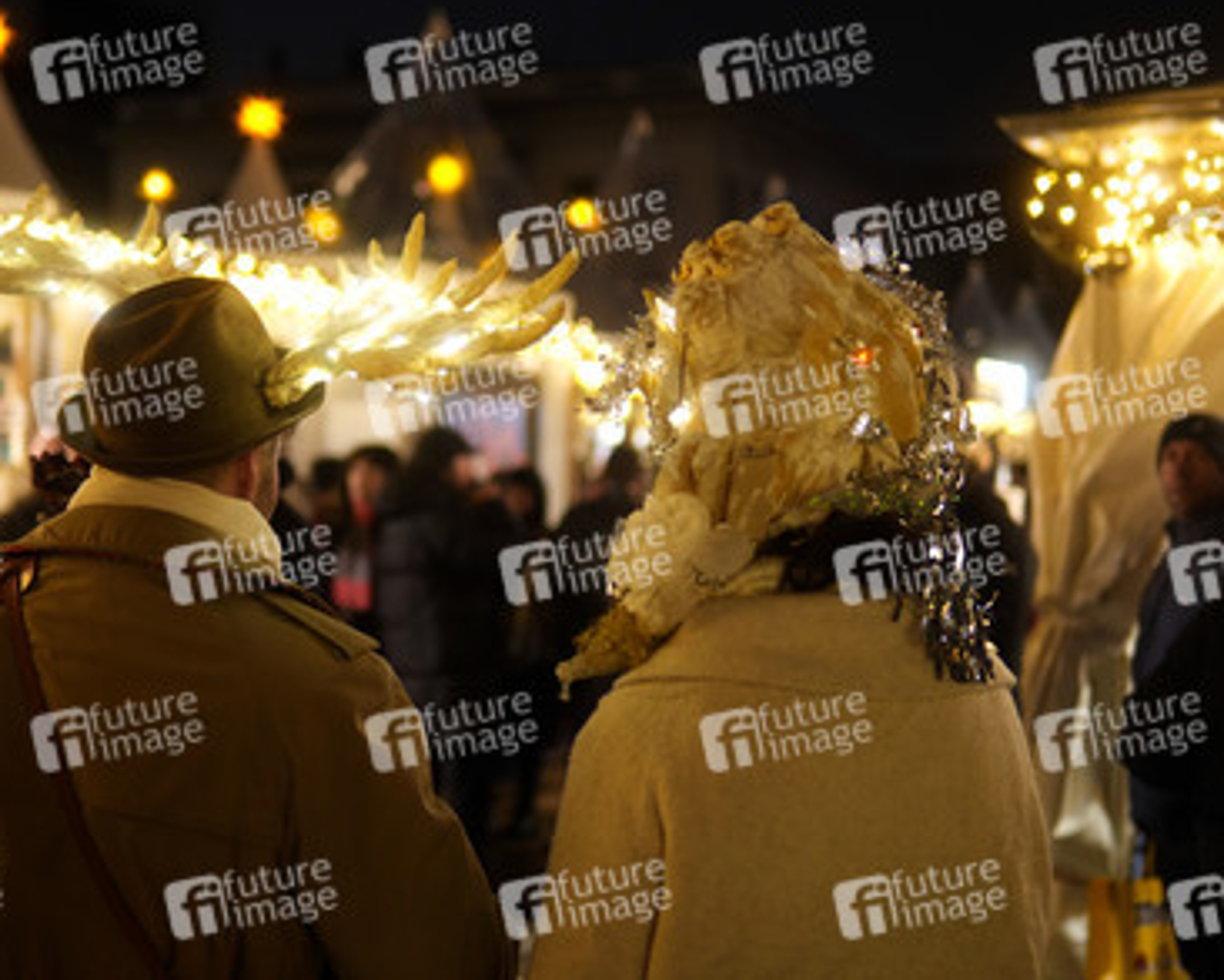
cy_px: 482
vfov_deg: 29.1
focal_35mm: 52
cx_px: 497
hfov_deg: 35.9
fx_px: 1884
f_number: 1.4
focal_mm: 30
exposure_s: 1/50
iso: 640
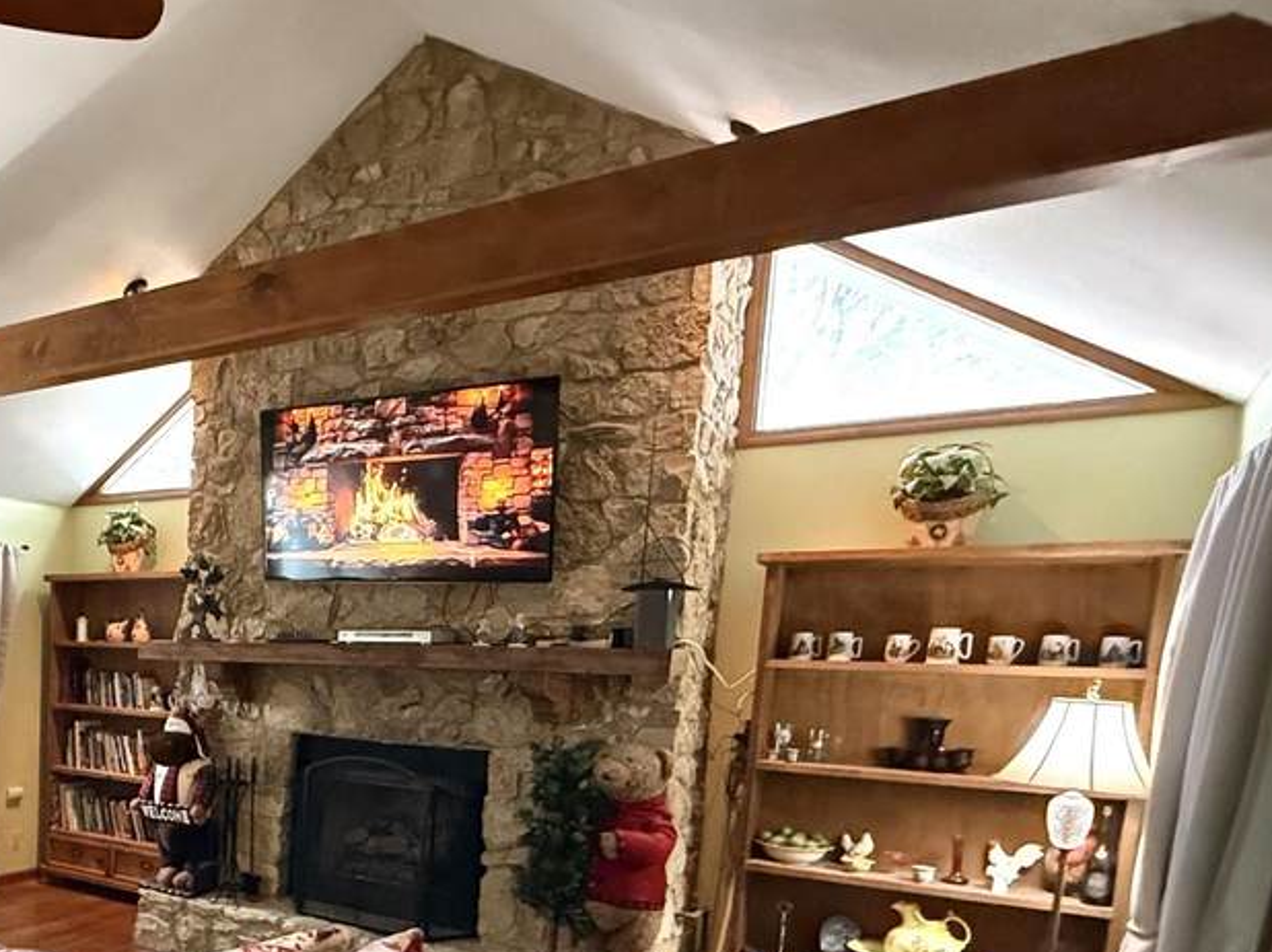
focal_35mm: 29
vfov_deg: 45.9
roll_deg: -2.6
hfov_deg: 53.2
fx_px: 1065
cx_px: 105
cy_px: 753
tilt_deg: -5.2
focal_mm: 2.22
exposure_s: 1/60
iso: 1250
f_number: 2.2
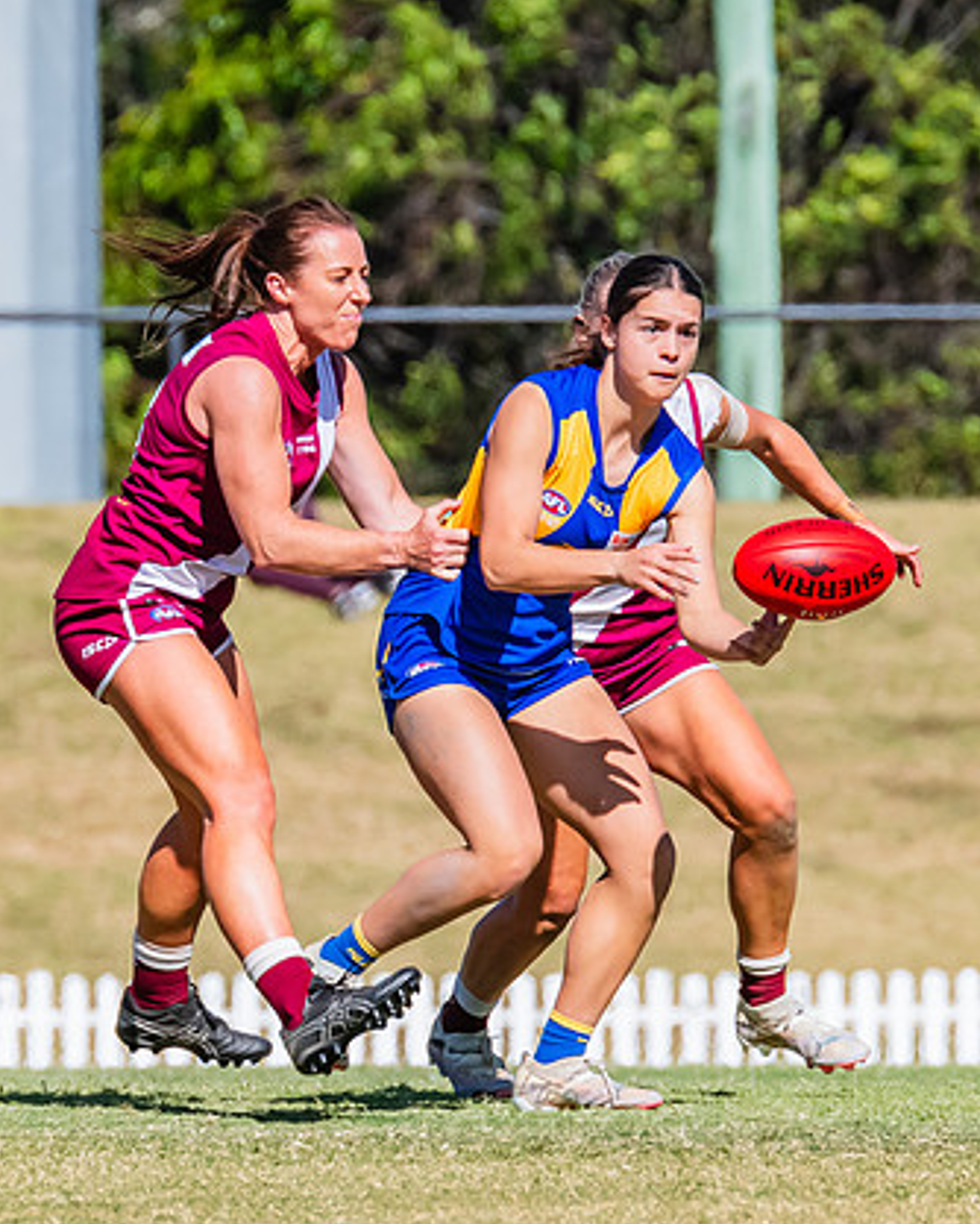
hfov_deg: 1.4
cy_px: 342
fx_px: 41337
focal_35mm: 1141
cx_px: 420
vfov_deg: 1.7
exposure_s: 1/1600
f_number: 10
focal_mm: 420
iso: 800
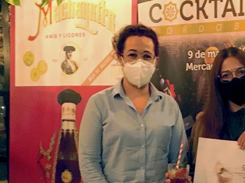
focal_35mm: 76
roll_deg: -0.6
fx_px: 538
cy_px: 170
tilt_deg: -6.2
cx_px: 240
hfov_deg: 24.6
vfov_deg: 19.0
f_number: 2.2
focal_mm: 4.15
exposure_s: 1/17
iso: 320
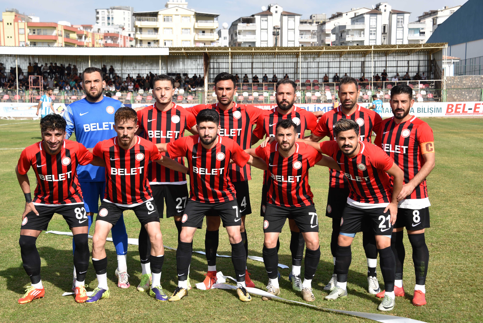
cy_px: 165
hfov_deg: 30.1
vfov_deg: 20.3
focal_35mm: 67
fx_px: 899
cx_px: 234
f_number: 9
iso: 100
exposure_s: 1/200
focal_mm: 65
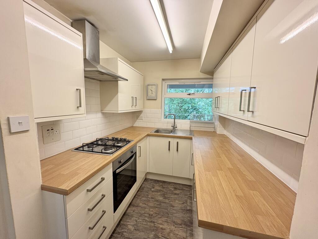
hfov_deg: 102.1
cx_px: 159
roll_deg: -0.6
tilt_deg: -6.4
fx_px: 129
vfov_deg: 85.7
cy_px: 120
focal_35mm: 14
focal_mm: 2.22
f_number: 2.2
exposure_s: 1/100
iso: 160
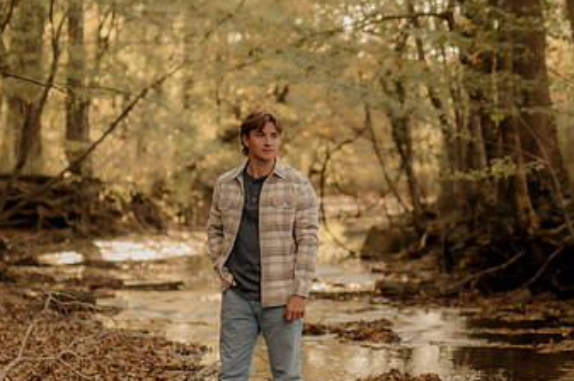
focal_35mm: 129
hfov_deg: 15.9
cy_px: 293
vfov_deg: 10.6
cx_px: 266
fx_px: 2055
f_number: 1.4
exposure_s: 1/400
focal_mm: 50
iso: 200
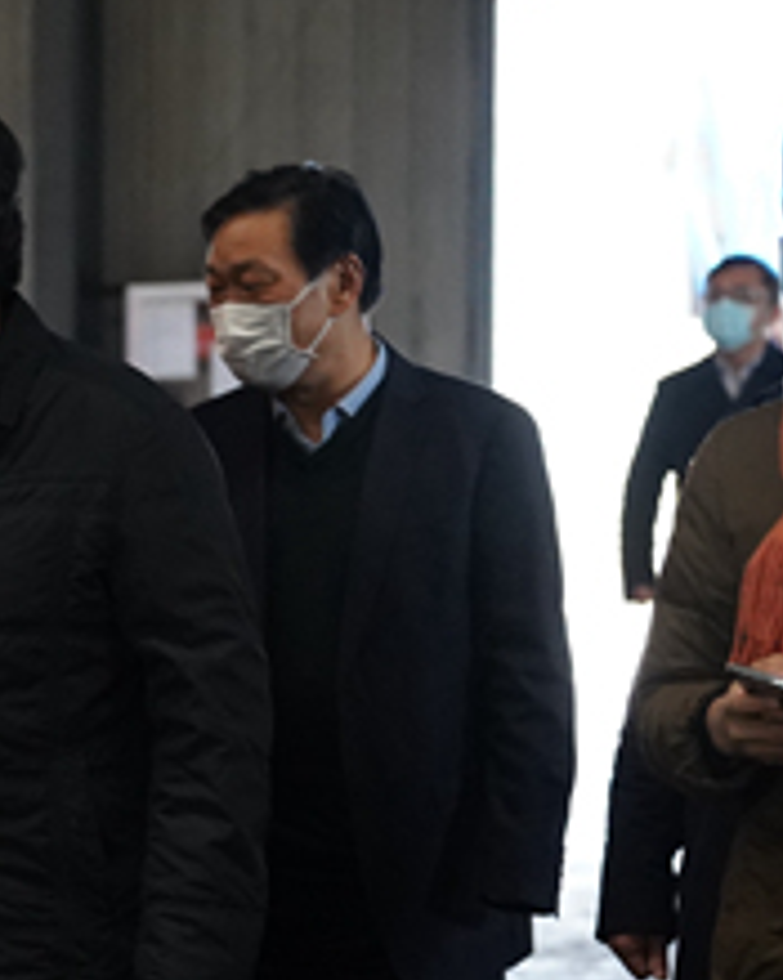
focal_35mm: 153
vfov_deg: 12.6
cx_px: -277
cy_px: 562
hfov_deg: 9.9
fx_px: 4435
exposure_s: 1/160
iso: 6400
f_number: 2.8
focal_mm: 55
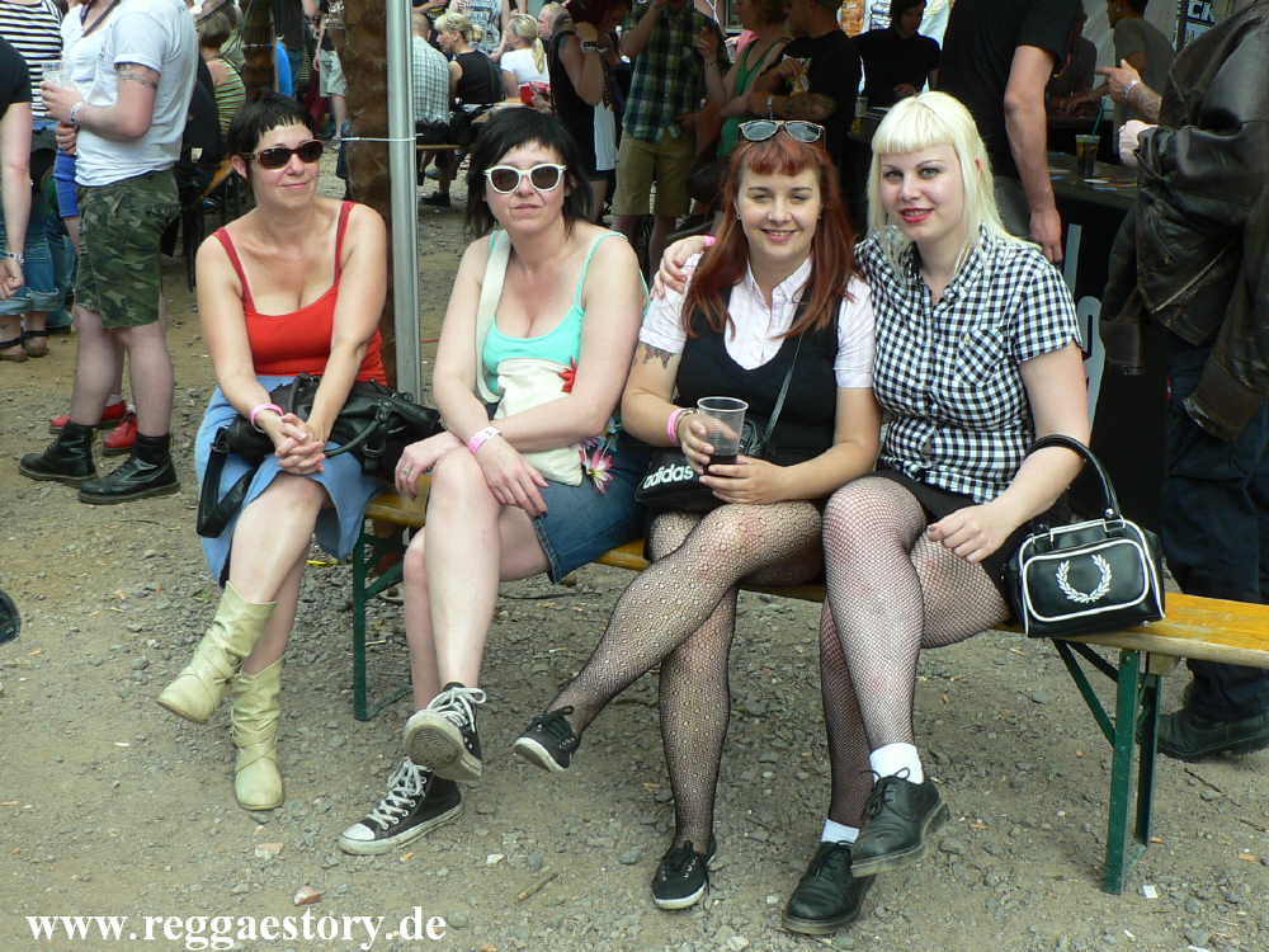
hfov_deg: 52.6
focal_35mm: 35
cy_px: 476
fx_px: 1283
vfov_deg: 40.7
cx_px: 634
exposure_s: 1/100
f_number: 3.6
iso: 64
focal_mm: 6
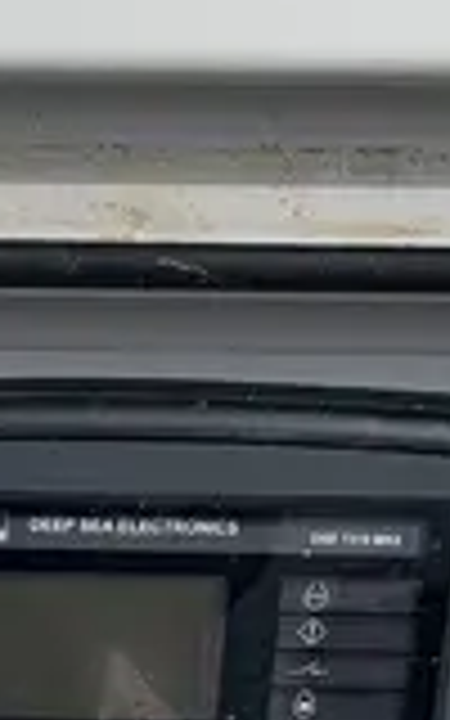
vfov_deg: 14.3
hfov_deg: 10.0
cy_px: 1348
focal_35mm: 126
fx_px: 2472
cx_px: -284
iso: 25
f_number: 1.8
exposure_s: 1/2915
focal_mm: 4.25
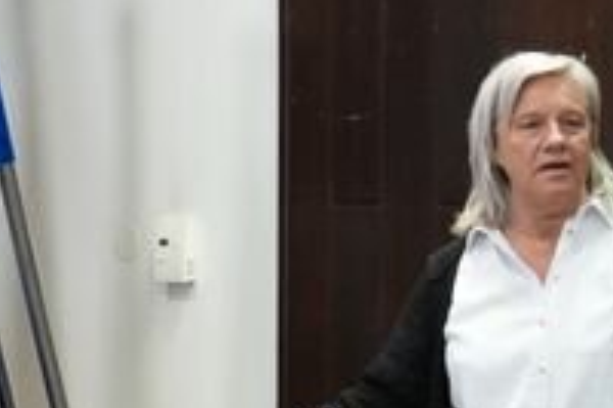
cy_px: 591
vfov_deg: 6.3
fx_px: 3658
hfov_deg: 9.4
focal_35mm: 215
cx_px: 831
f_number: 4.5
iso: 2000
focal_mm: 42
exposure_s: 1/50
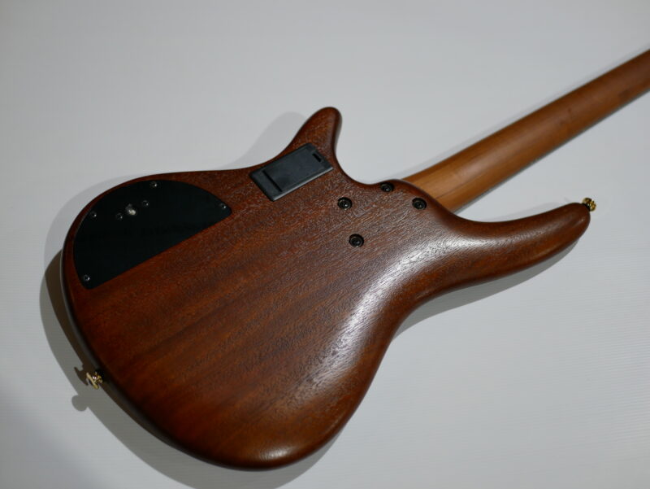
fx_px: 939
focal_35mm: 50
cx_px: 325
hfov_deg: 38.2
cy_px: 244
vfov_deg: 29.1
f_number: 1.7
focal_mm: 25
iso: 200
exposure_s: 1/125
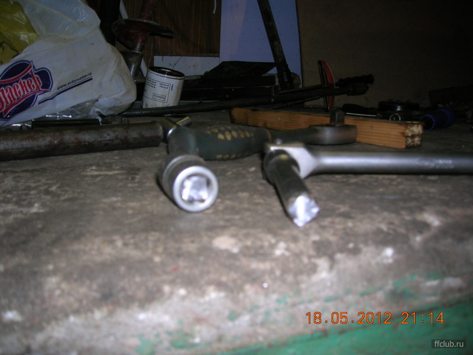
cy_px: 178
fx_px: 465
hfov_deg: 54.0
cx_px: 236
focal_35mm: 34
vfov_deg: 41.8
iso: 50
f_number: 2.9
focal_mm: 5.7
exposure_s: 1/60.1
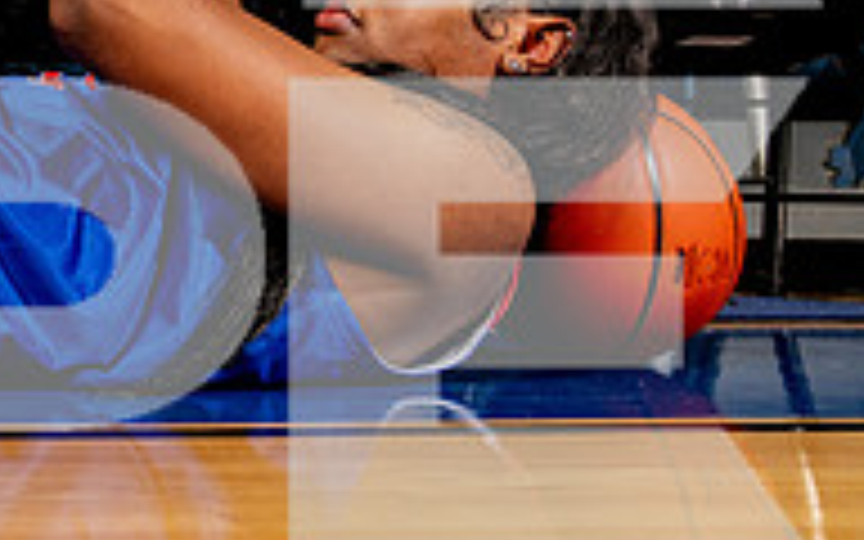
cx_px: -324
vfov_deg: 16.3
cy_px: -227
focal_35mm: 74
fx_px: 1742
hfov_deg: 23.8
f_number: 7.1
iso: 250
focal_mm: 24
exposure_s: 1/125
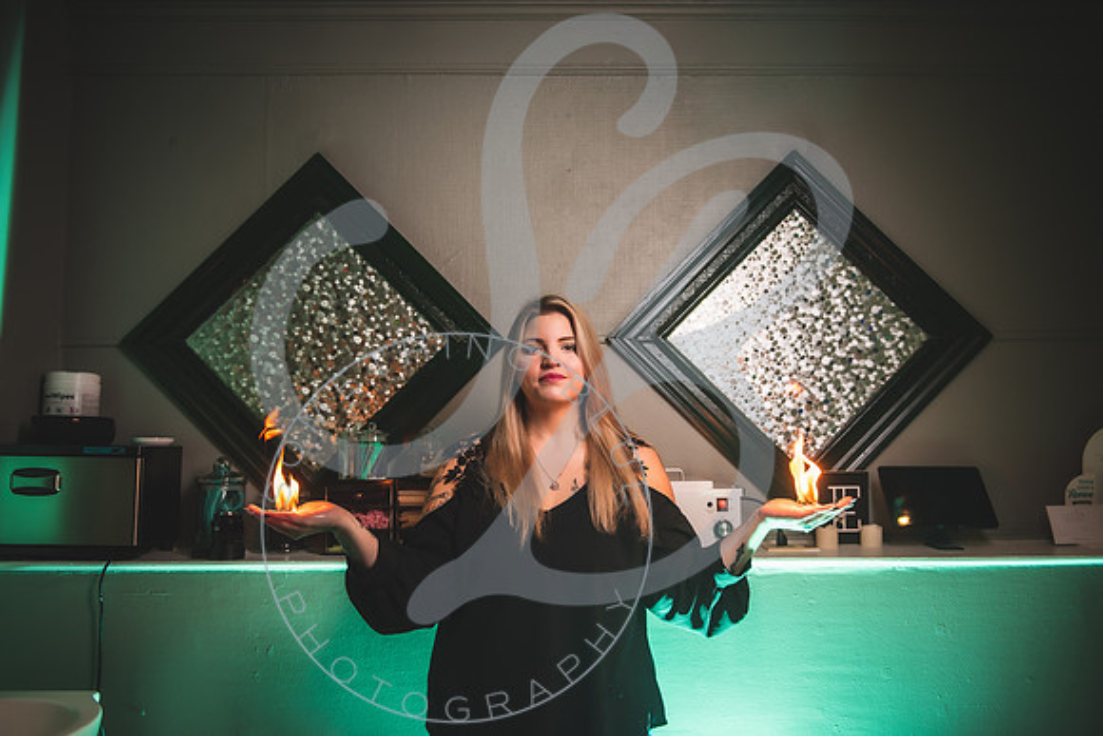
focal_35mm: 32
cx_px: 545
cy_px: 368
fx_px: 970
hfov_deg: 59.3
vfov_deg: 41.6
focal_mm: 31
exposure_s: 1/200
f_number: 2.8
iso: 200
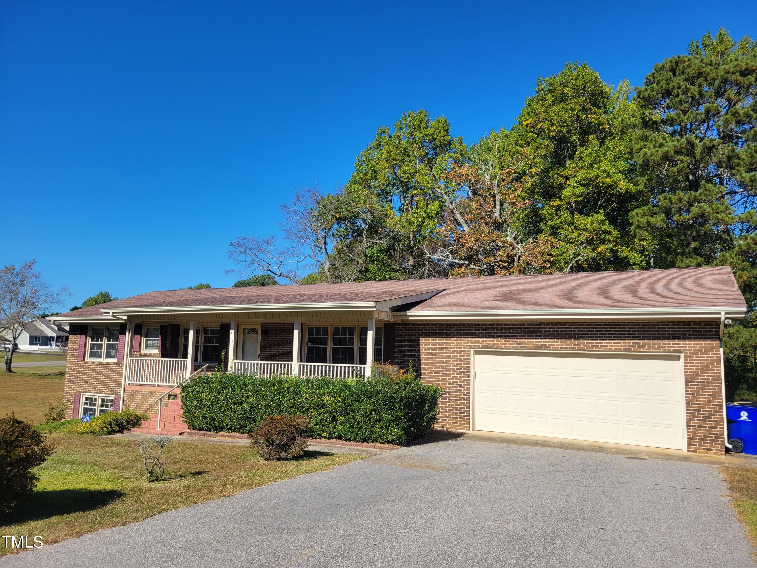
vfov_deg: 53.1
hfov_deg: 67.3
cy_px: 284
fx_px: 569
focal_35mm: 26
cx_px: 378
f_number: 1.8
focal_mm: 5.4
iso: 40
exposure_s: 1/2859
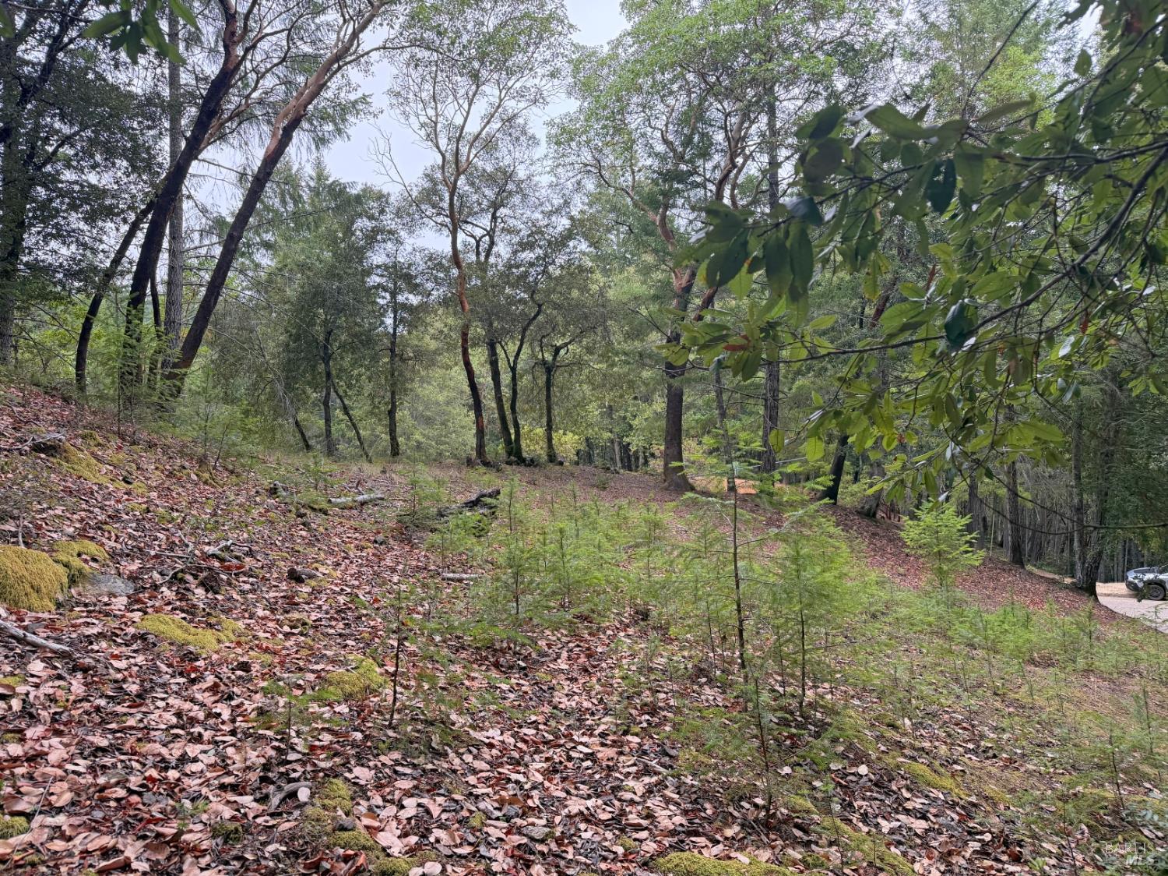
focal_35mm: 24
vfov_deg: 56.8
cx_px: 584
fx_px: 810
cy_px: 438
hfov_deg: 71.6
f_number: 1.78
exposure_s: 1/309
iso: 100
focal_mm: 6.76
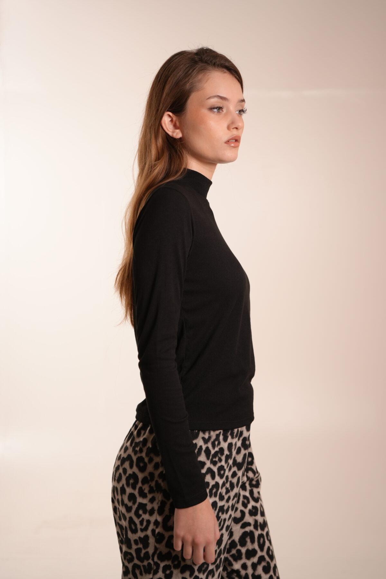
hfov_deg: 27.0
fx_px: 804
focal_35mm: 50
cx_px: 193
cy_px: 290
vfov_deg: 39.6
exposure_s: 1/125
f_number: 2.8
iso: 400
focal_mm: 50
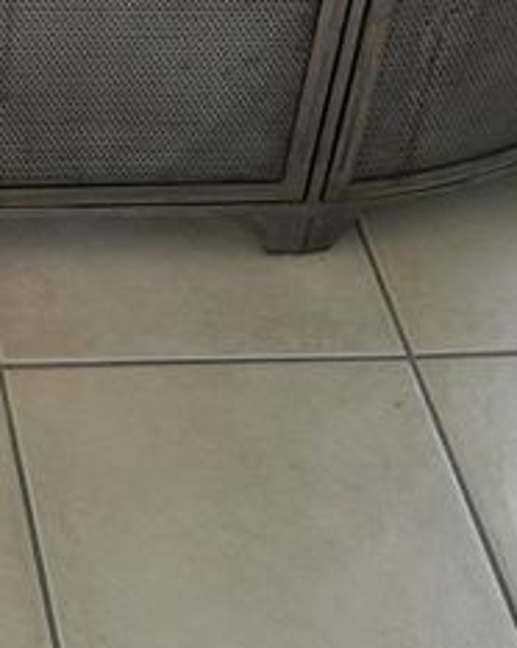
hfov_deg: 13.2
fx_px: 2088
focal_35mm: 109
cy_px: -359
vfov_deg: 16.0
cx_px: -300
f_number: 1.8
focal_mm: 3.98
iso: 200
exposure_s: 1/50
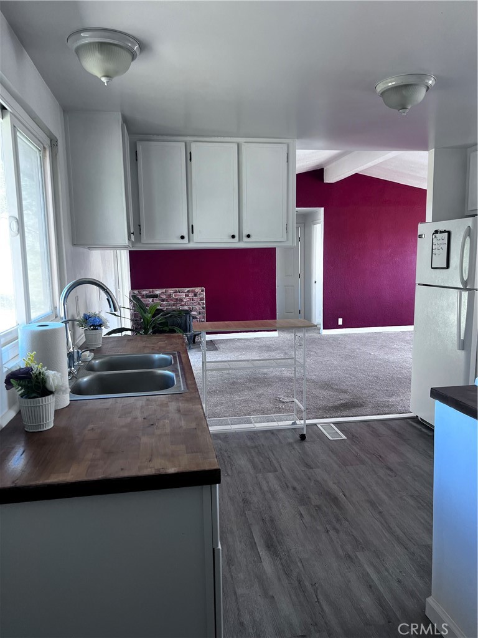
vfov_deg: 67.3
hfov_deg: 53.1
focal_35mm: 26
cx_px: 239
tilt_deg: -6.5
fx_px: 479
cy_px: 319
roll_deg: +1.6
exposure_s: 1/121
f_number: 1.5
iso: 100
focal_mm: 5.7
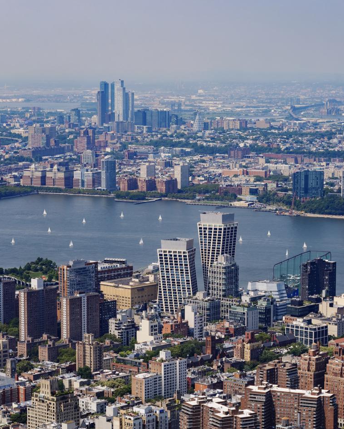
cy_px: 274
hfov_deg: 13.5
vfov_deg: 16.8
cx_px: 190
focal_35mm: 114
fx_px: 1450
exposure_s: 1/320
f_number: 14
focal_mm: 90
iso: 250
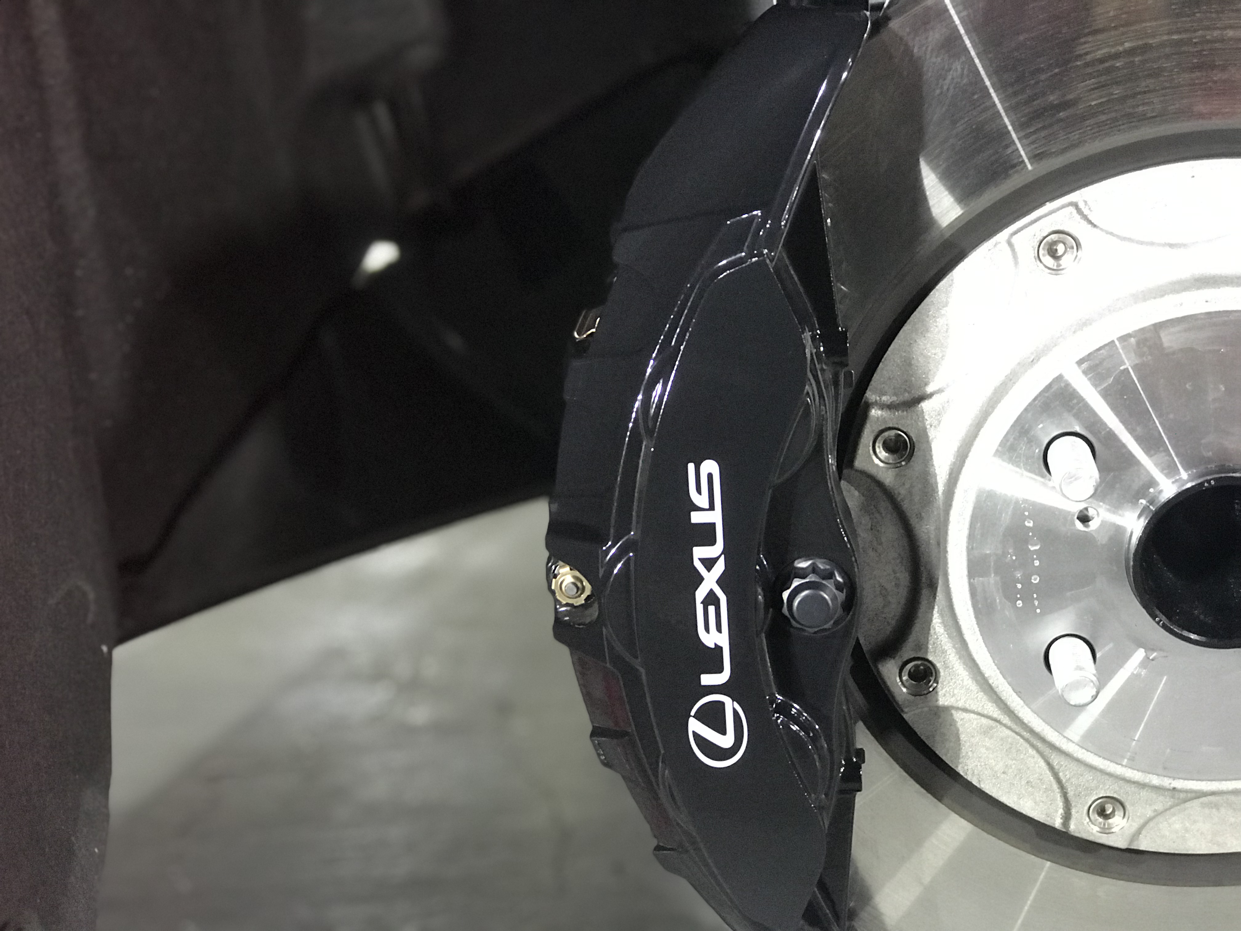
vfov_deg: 25.7
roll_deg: +3.5
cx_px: 620
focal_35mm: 57
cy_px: 466
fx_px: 2043
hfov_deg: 33.8
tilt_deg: -17.8
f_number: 2.8
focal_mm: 6.6
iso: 800
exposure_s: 1/60
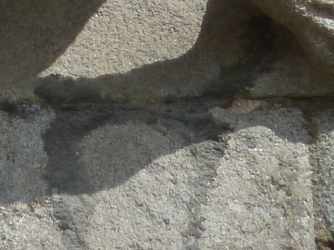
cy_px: -366
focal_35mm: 1473
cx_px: -64
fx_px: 14210
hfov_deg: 1.3
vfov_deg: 1.0
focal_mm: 45.7
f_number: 4.8
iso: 80
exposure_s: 1/400
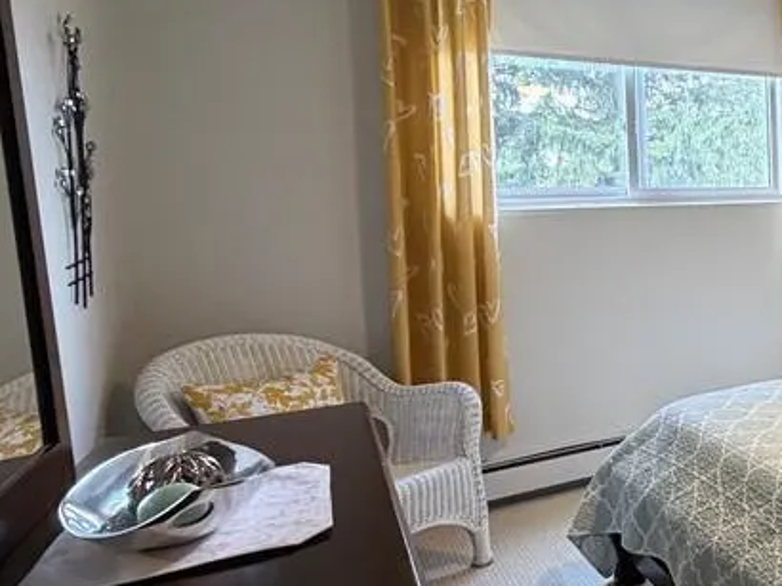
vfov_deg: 40.4
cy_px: 225
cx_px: 946
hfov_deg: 38.4
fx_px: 790
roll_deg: +1.4
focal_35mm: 35
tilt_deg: -1.9
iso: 250
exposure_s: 1/60
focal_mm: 2.22
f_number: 2.2
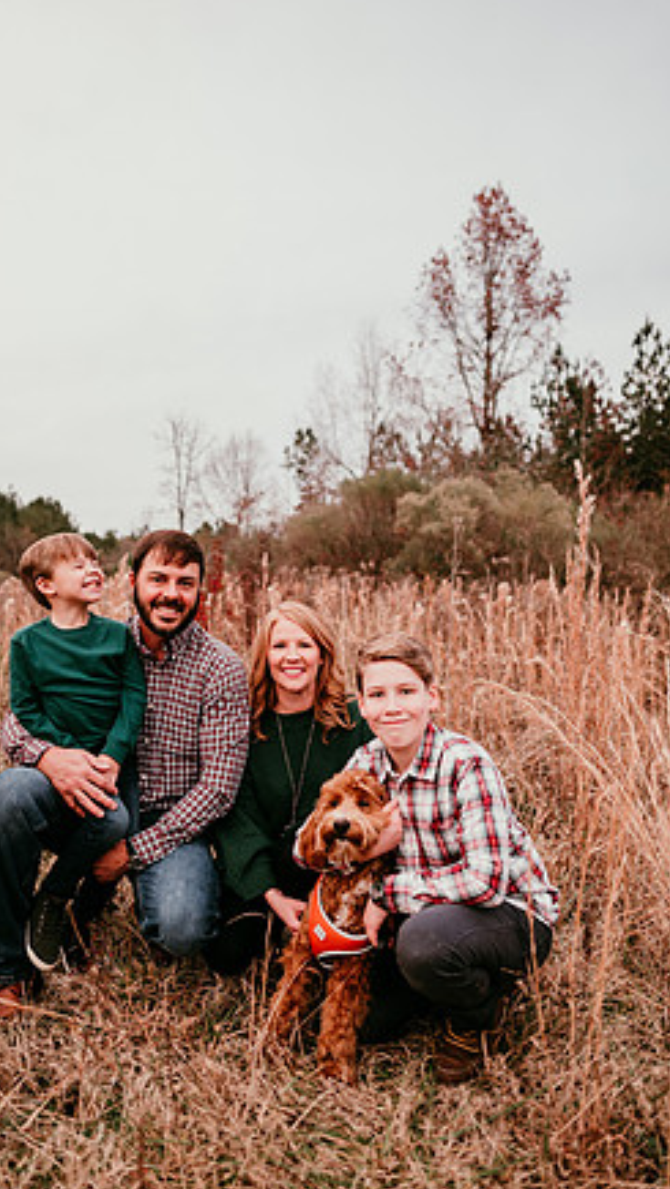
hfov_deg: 44.3
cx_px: 295
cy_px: 596
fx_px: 820
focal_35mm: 26
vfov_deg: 71.9
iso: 100
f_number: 2.2
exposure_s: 1/160
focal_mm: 24
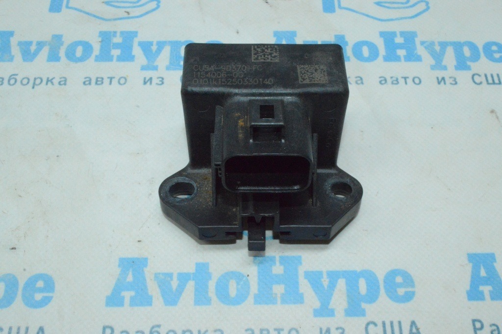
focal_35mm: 39
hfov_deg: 49.6
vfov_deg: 34.2
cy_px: 167
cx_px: 251
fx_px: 543
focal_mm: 26
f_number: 25
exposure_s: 1/60
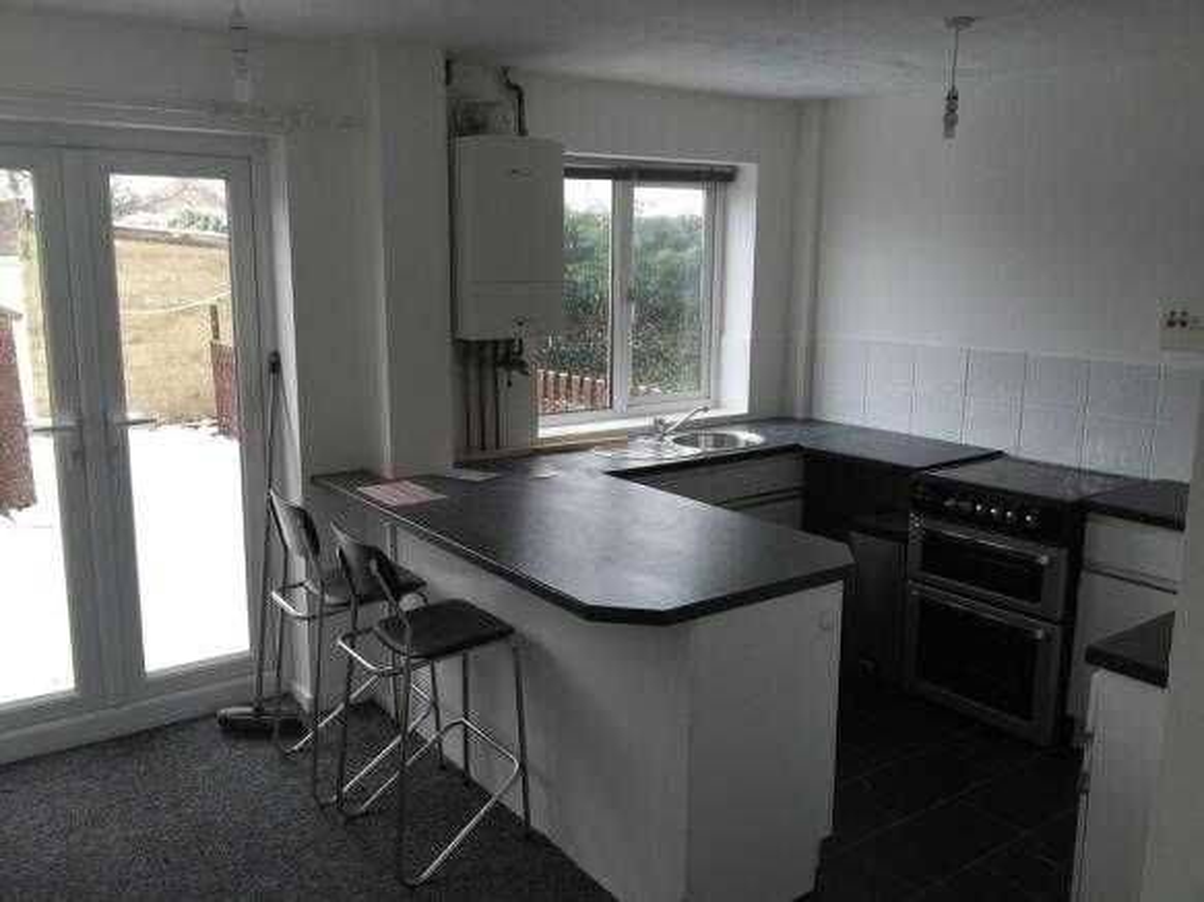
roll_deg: +0.3
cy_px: 451
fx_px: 1008
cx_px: 602
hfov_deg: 61.7
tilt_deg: -10.2
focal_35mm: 29
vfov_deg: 48.2
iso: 32
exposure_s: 1/33
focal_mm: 4.15
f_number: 2.2
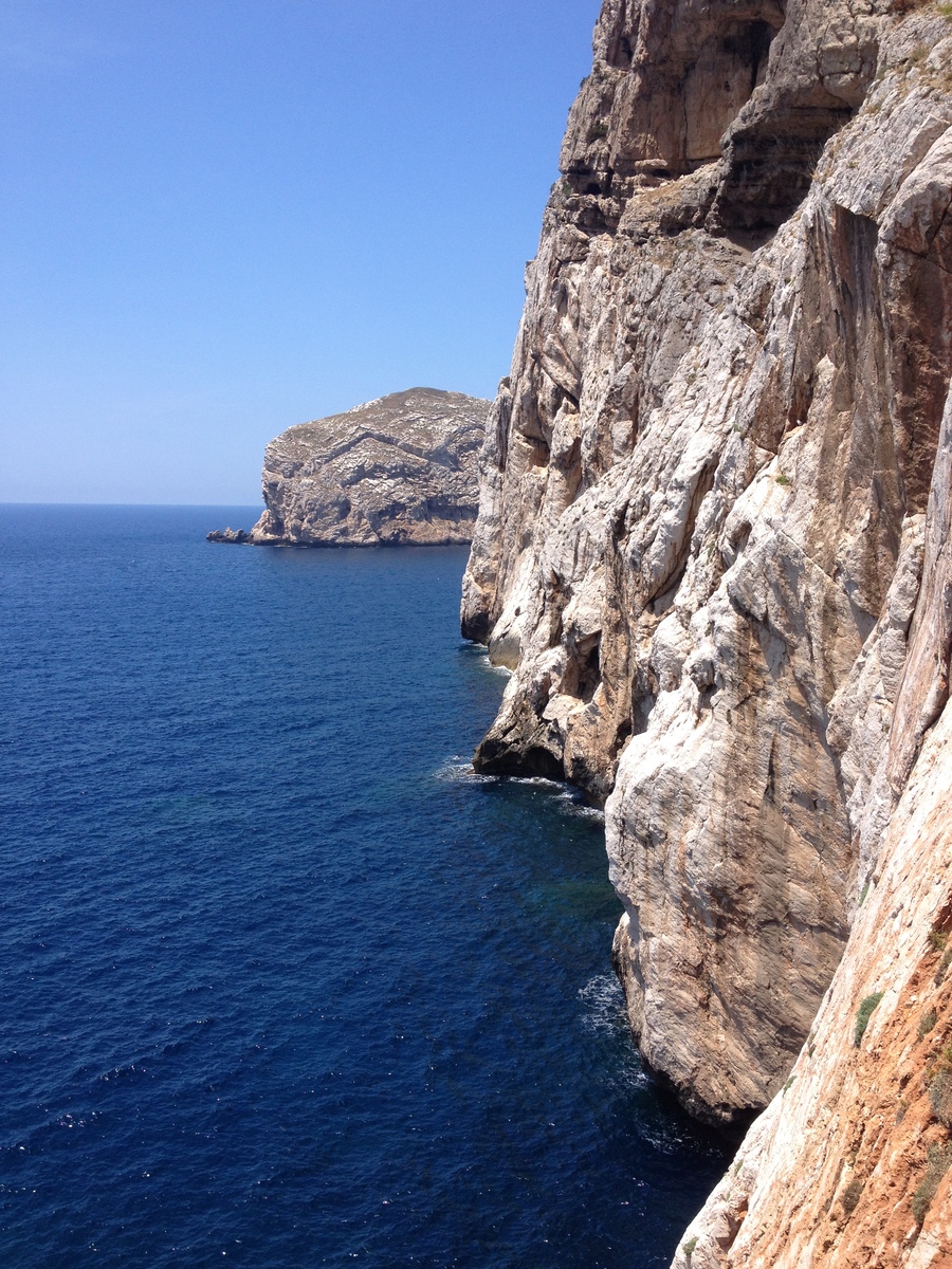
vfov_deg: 52.6
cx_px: 476
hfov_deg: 40.7
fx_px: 1283
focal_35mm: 35
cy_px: 634
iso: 50
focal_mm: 4.28
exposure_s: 1/1346
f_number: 2.4
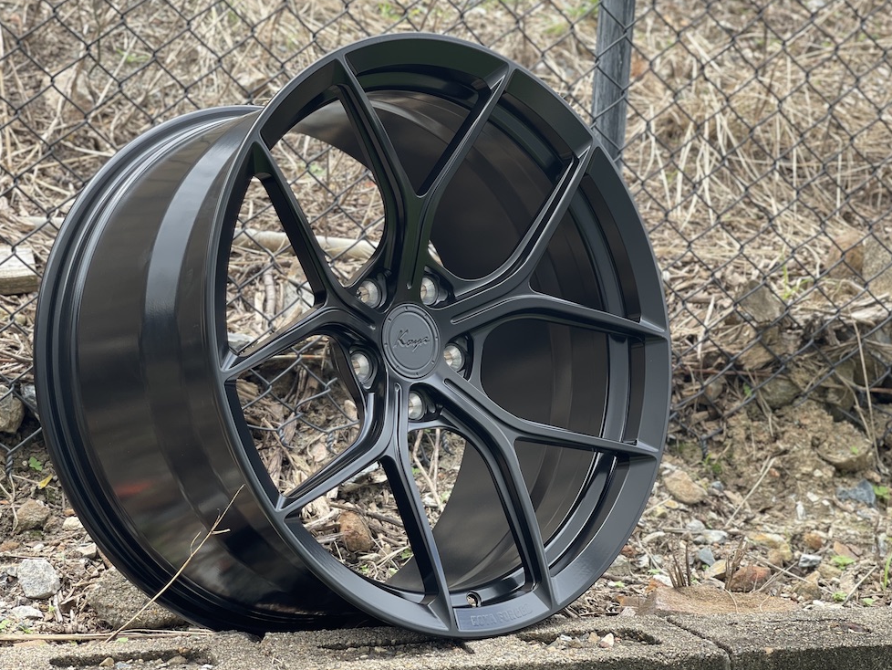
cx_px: 463
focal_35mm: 67
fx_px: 1727
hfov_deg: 29.0
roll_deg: -1.4
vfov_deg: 21.9
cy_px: 348
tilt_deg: -1.2
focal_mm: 7.5
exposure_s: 1/121
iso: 20
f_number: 2.2
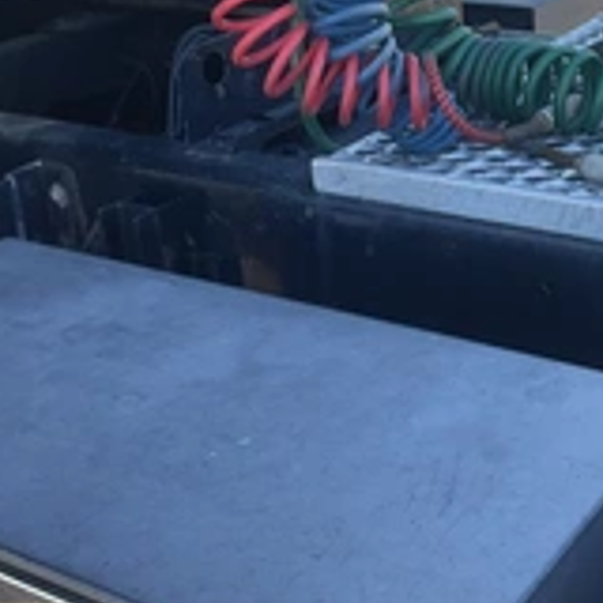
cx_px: 501
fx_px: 1261
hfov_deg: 26.3
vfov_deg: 26.6
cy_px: 158
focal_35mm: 64
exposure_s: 1/131
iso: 16
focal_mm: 3
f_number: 1.8
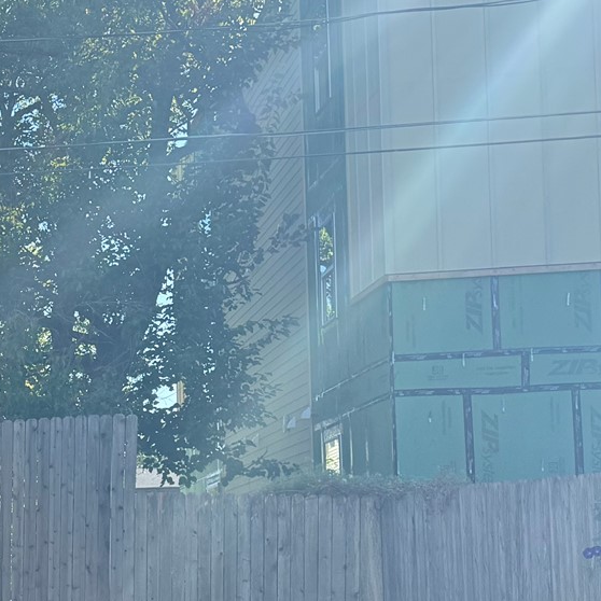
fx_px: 1434
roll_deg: +2.0
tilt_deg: +2.3
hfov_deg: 19.5
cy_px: 534
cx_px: -380
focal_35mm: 73
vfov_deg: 23.1
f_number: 1.78
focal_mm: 6.76
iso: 100
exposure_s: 1/1949
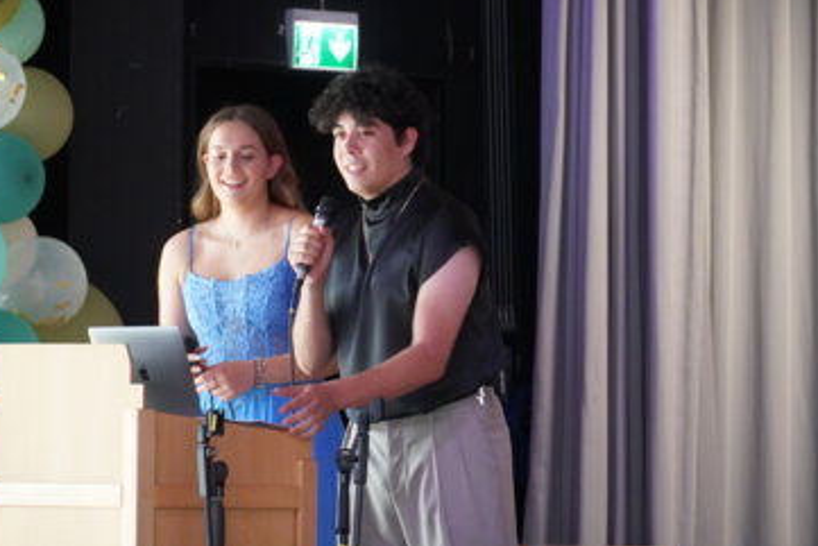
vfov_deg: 6.1
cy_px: 248
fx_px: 5104
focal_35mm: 225
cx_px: 383
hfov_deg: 9.2
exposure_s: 1/60
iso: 6400
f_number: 5.6
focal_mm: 135
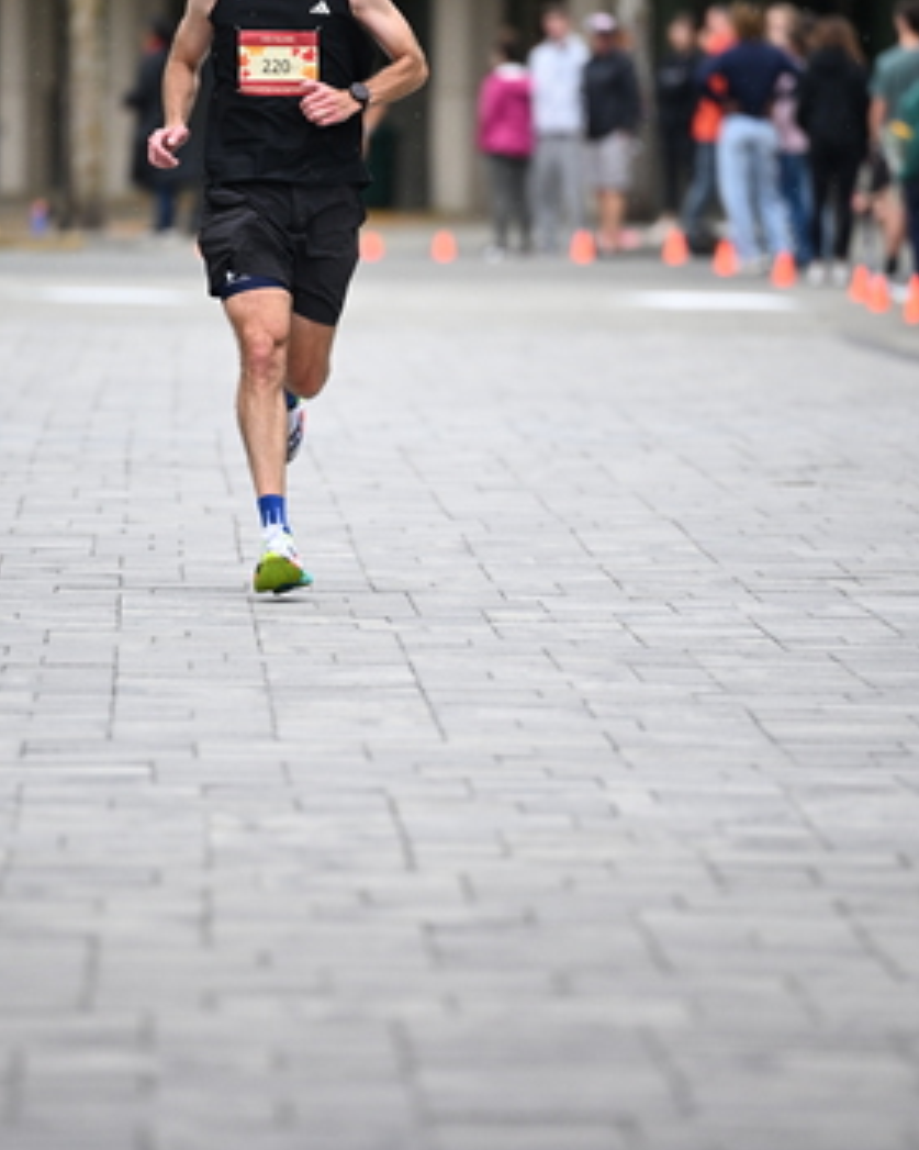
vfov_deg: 6.5
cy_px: 409
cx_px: 390
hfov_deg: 5.2
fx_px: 10068
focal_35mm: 296
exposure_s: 1/1600
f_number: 2.8
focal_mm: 200
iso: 1250
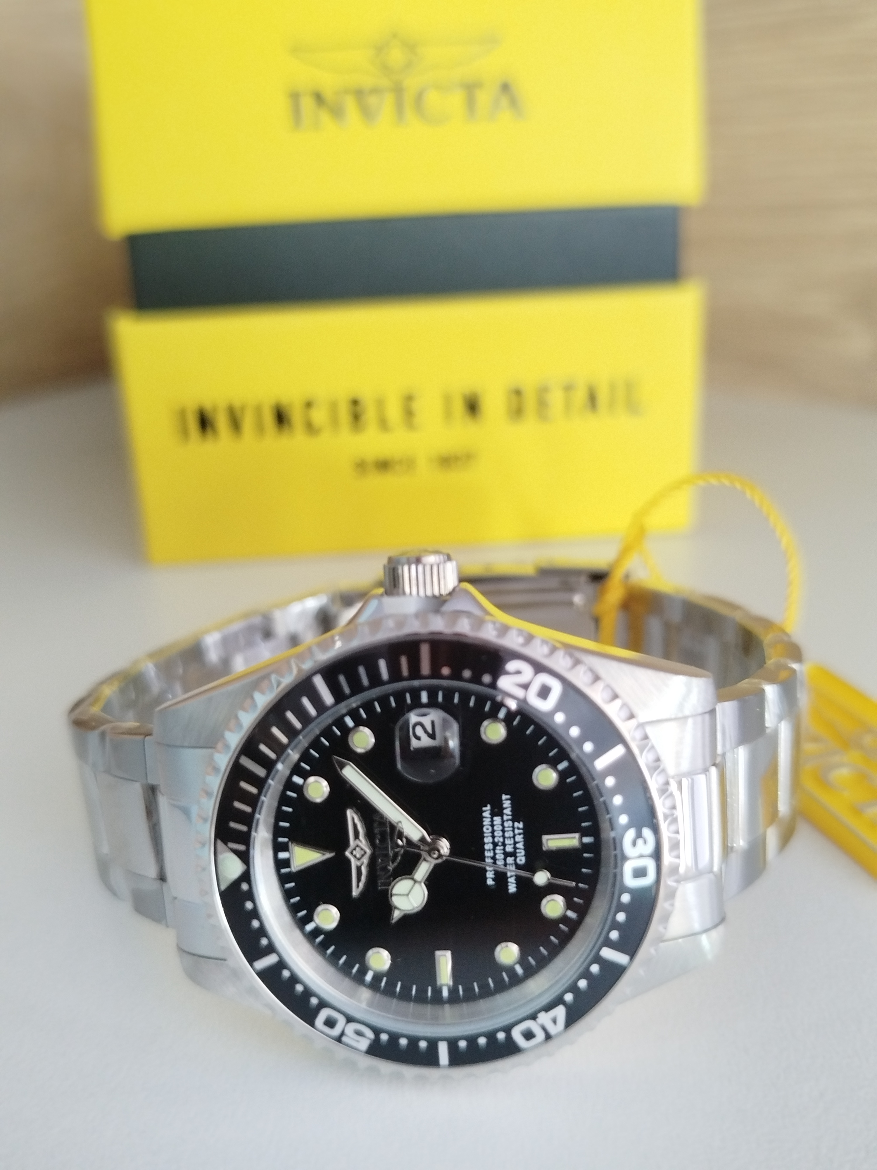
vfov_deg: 58.4
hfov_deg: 45.4
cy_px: 585
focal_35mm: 31
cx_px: 438
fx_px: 1047
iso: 500
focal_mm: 5.31
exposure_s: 1/17
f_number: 1.7
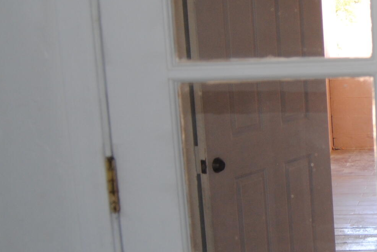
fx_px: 860
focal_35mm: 82
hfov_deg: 22.5
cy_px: 149
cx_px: 469
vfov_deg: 16.7
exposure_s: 1/60
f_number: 3.5
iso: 200
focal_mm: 18
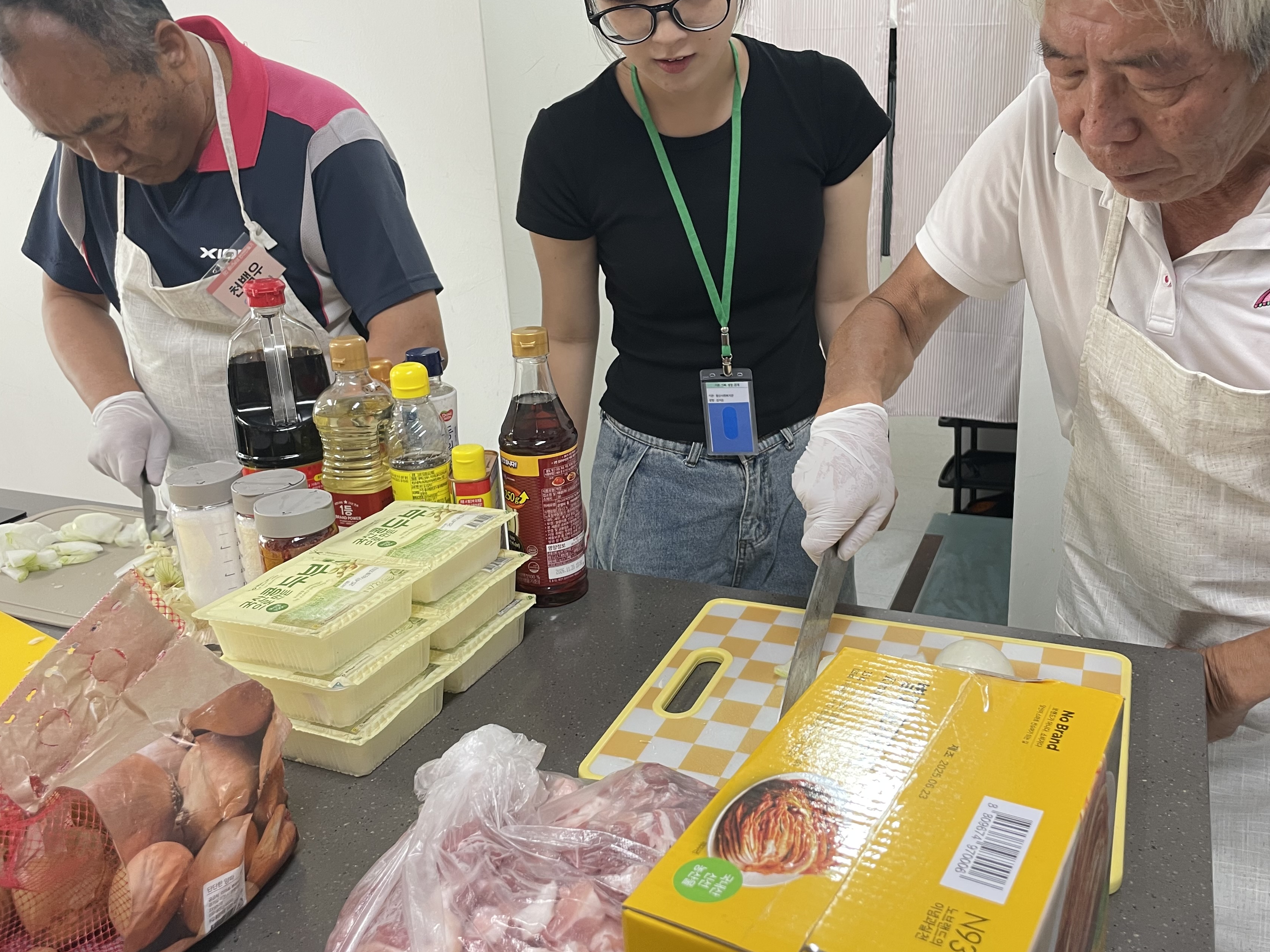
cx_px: 675
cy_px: 456
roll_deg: +2.5
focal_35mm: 31
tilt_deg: -18.4
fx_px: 1137
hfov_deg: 58.3
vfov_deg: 45.4
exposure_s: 1/60
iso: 80
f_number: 1.6
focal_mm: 4.2
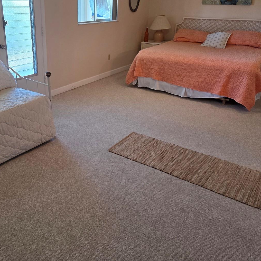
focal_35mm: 32
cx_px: 87
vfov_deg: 50.9
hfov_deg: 50.2
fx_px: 273
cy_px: 111
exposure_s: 1/120
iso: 160
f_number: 1.8
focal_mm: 5.4
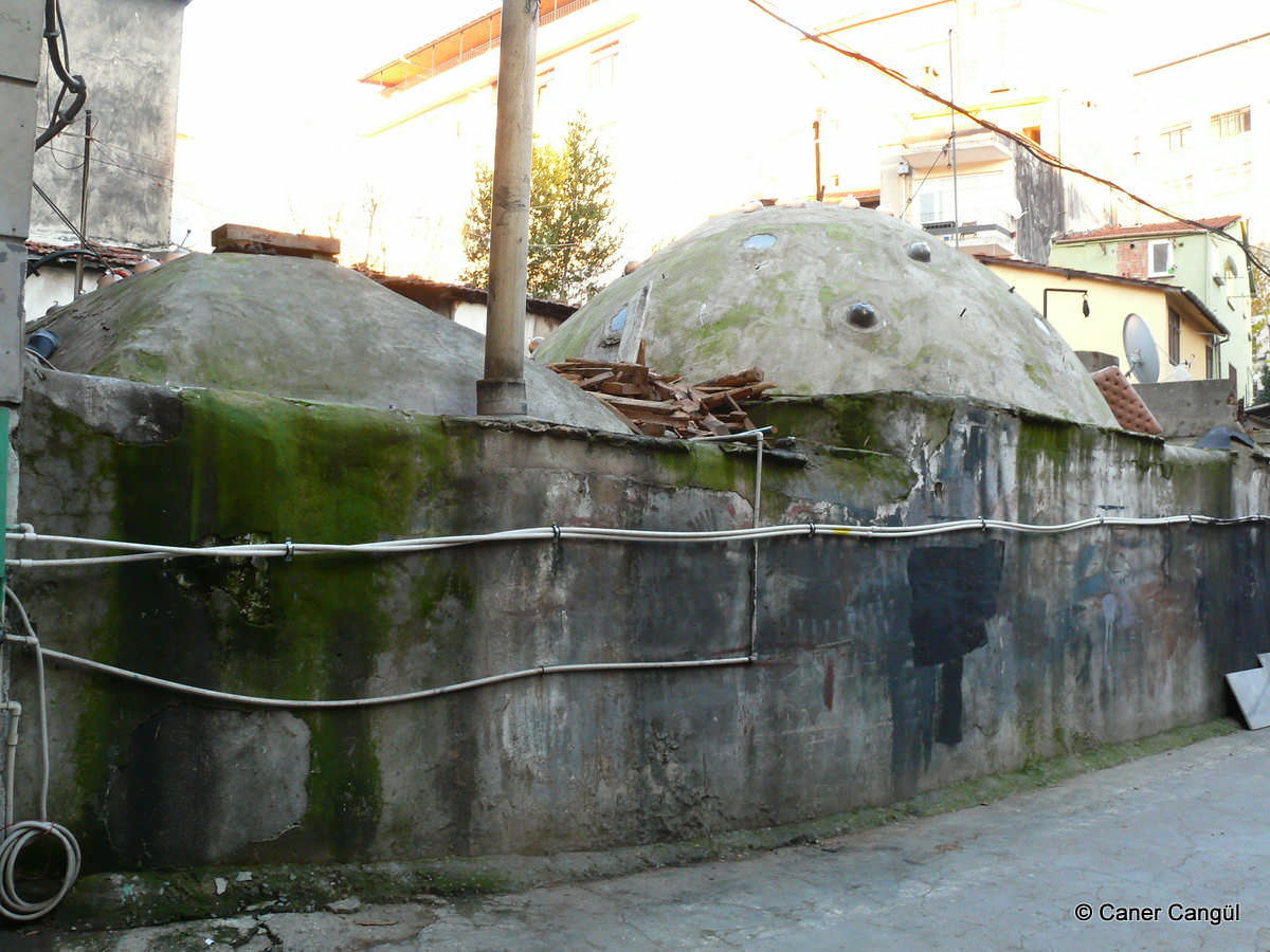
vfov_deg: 40.7
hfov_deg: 52.6
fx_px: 1284
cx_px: 635
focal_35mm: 35
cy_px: 476
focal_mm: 7.4
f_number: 6.3
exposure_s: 1/15
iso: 200
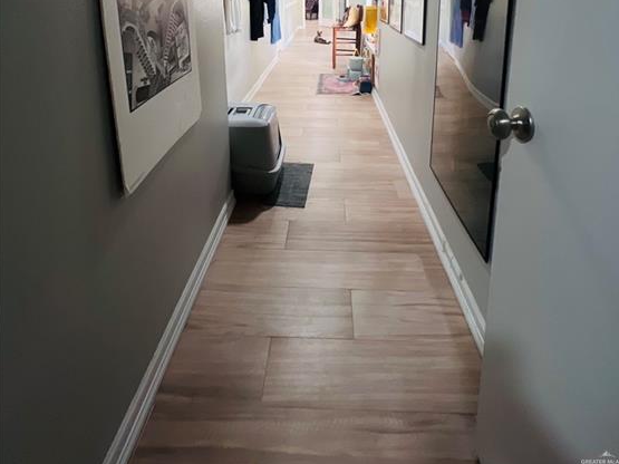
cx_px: 317
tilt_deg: -9.7
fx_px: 322
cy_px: 47
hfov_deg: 87.8
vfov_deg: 60.6
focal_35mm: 18
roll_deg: -0.1
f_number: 1.8
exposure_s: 1/120
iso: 250
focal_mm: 1.57
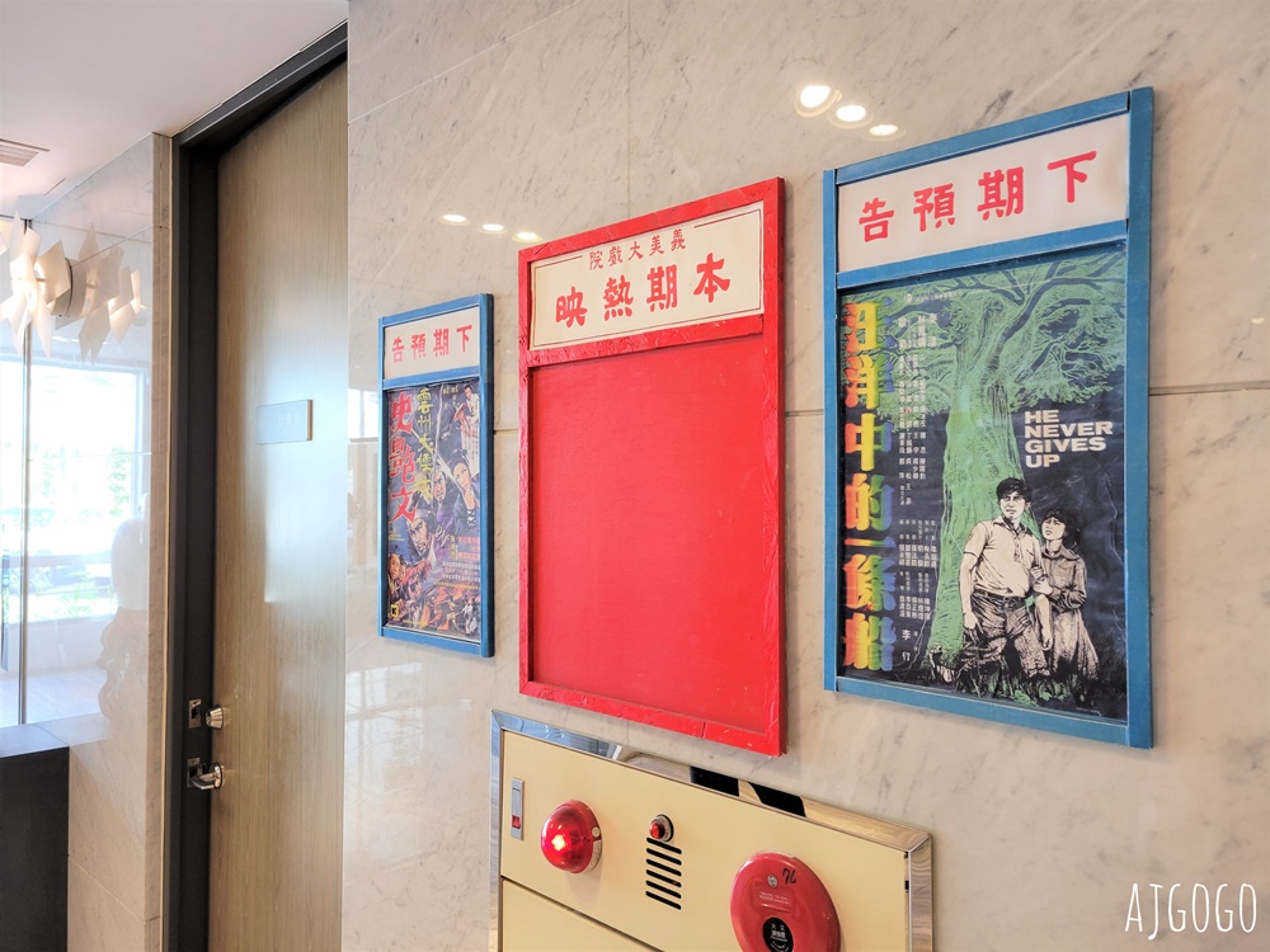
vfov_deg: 53.1
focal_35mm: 26
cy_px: 476
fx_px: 954
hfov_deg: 67.3
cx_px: 635
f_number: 1.8
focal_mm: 5.4
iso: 200
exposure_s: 1/59
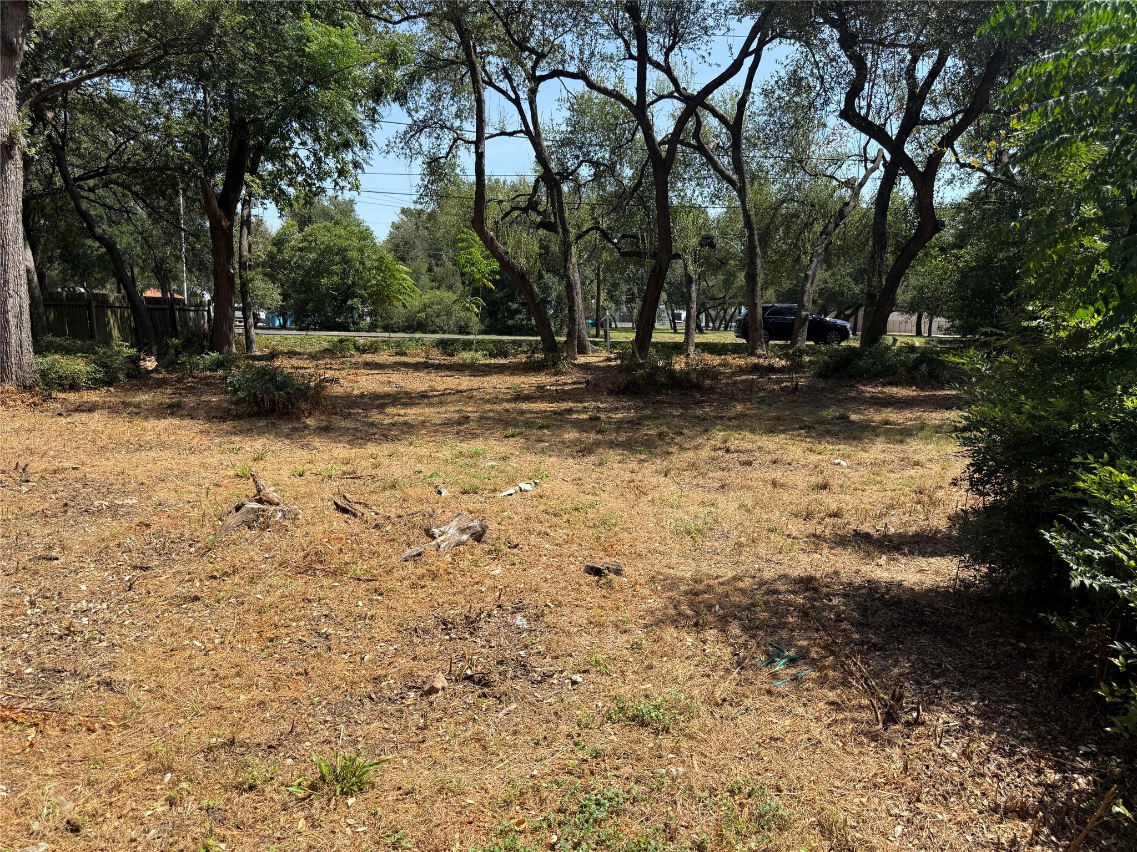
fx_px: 788
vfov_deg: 56.8
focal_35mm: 24
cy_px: 426
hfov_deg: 71.6
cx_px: 568
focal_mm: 6.76
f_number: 1.78
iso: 80
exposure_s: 1/2611
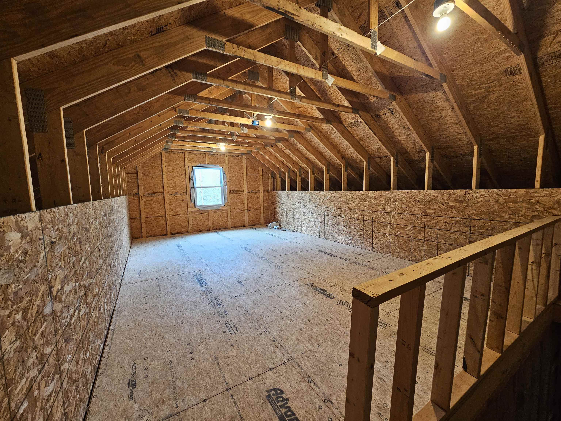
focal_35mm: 13
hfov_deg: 106.2
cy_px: 210
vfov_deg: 89.9
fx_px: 211
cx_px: 280
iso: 400
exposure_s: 1/40
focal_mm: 2.2
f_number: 2.2
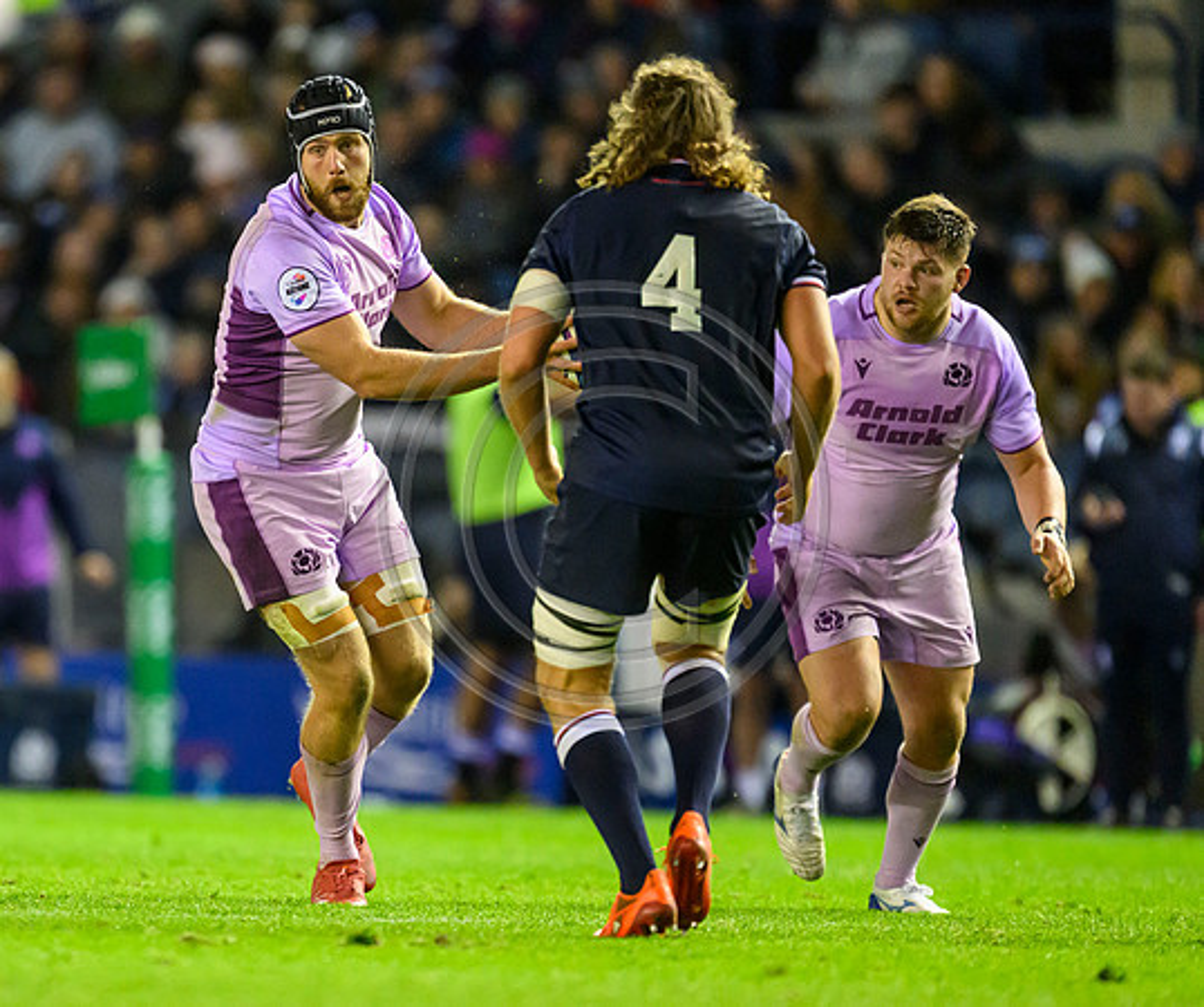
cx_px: 305
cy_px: 602
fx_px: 28351
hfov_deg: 2.4
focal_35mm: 782
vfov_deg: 2.0
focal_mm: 560
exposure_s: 1/800
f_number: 4
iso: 10000
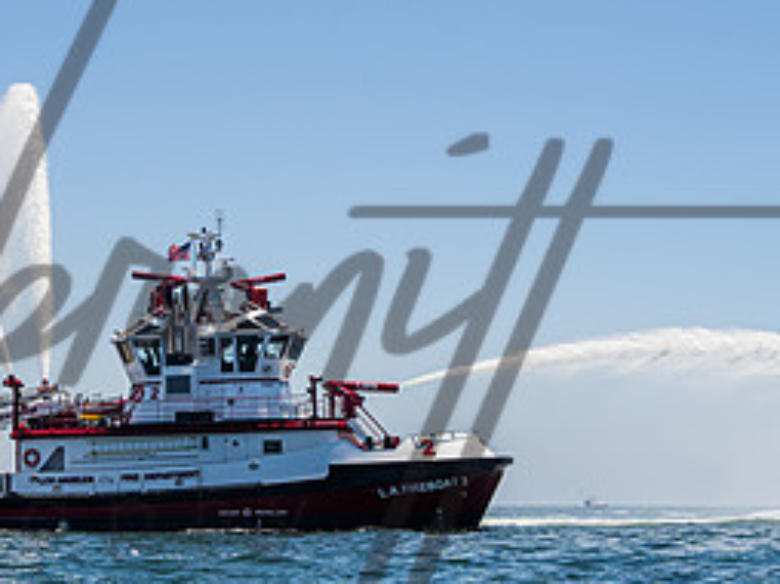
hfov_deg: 20.7
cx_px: 172
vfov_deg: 15.7
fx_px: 2116
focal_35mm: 94
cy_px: 284
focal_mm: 41
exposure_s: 1/1600
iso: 400
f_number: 8
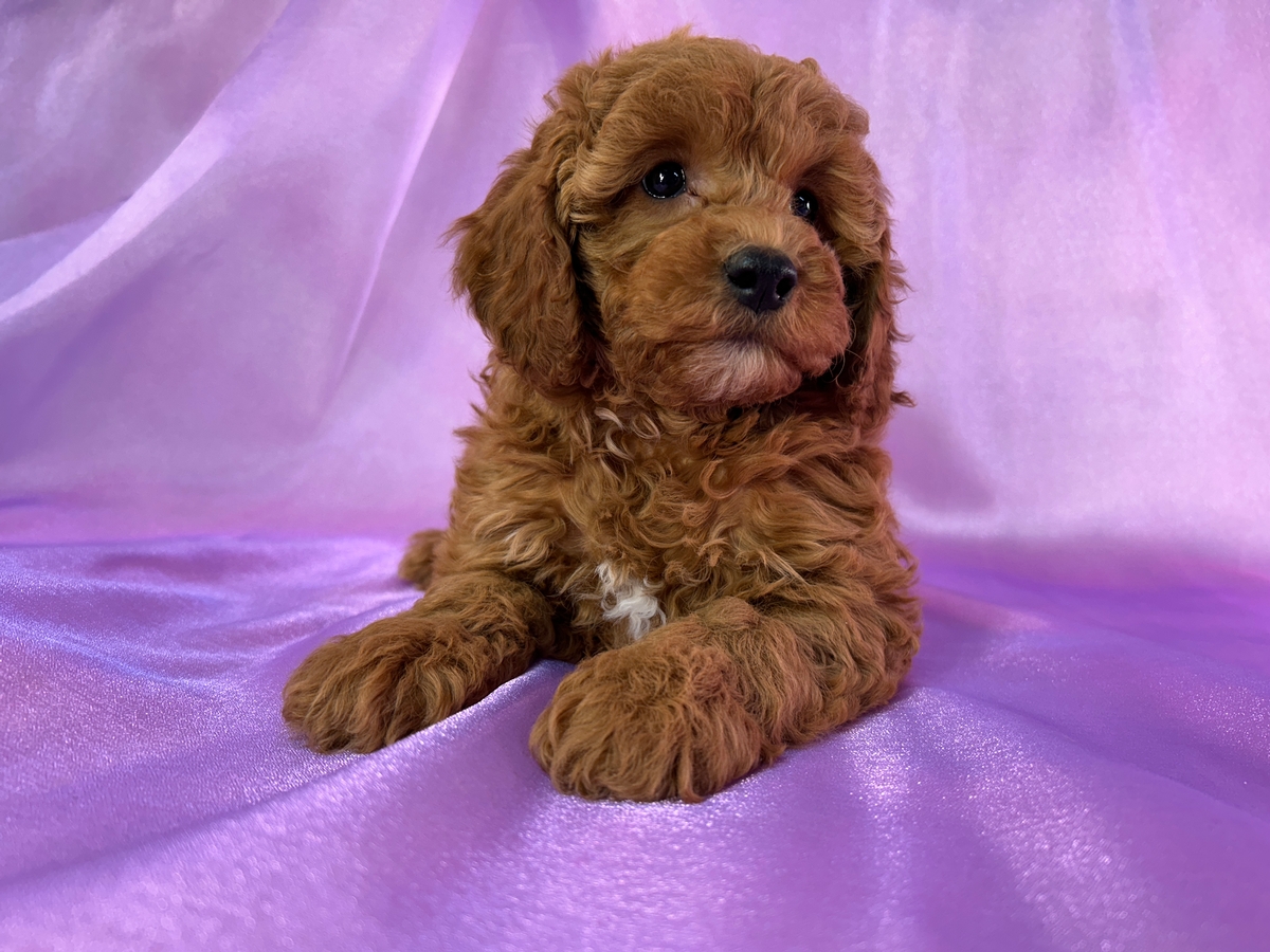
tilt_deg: -1.1
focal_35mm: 26
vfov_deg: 53.1
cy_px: 476
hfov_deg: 67.3
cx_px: 635
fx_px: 954
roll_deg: -2.5
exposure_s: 1/120
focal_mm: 5.7
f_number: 1.5
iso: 64
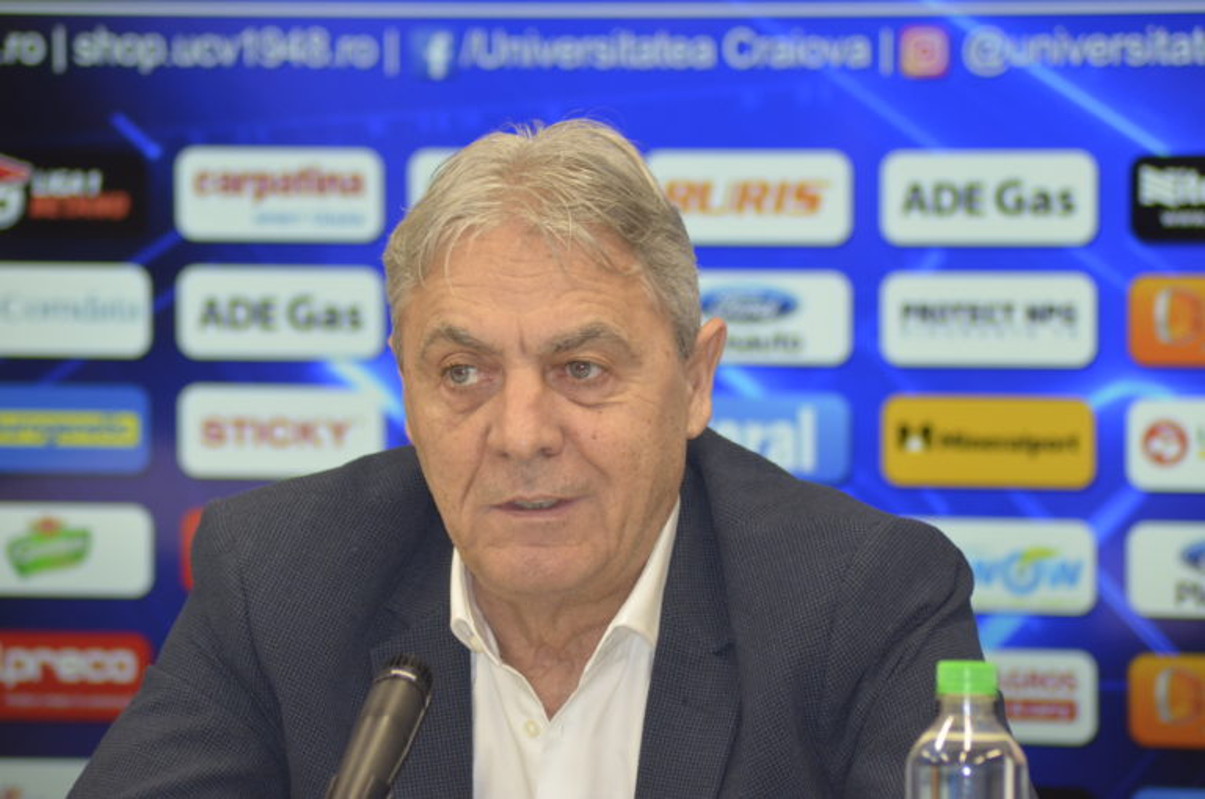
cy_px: 400
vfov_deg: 5.5
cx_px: 602
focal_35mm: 248
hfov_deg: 8.3
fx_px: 8269
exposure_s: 1/60
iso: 1100
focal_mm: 165
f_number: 4.5
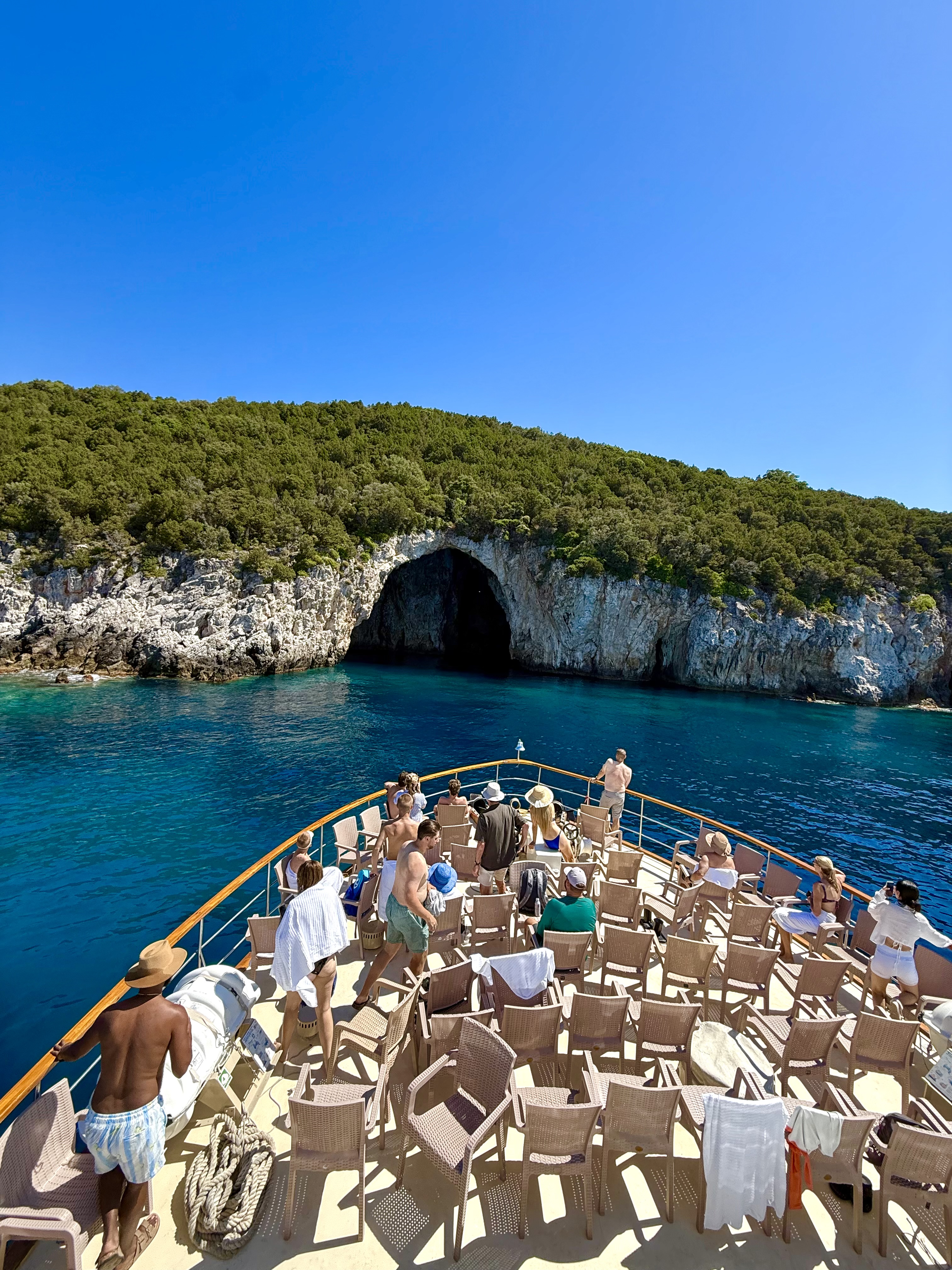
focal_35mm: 14
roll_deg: -4.9
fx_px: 513
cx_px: 476
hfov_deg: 85.7
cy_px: 635
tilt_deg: +0.6
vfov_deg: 102.1
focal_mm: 2.22
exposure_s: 1/955
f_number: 2.2
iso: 50
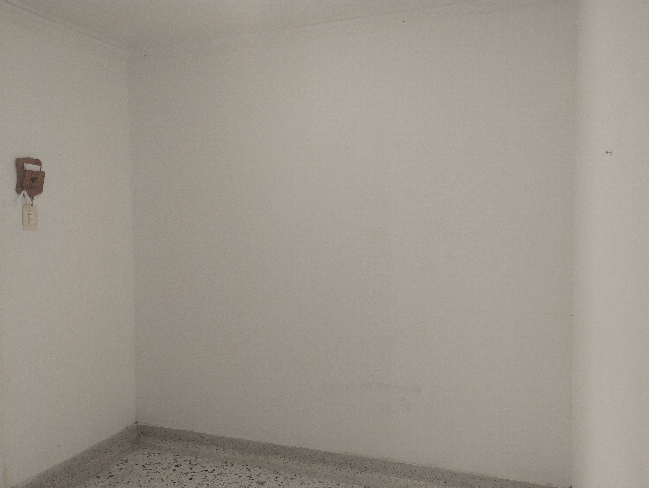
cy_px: 244
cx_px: 324
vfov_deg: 49.9
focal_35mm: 28
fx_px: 526
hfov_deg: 63.4
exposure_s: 1/30
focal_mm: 4.27
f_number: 1.8
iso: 434
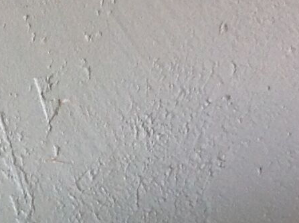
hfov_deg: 9.5
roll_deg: -2.6
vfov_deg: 7.2
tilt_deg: -24.8
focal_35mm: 203
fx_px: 1751
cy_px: 330
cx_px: -169
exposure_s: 1/15
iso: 80
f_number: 2.4
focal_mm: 4.28
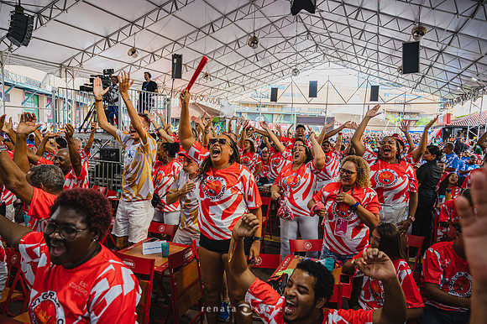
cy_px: 162
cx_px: 244
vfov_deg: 53.1
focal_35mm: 24
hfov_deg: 73.8
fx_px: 324
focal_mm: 24
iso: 1000
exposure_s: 1/320
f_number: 4
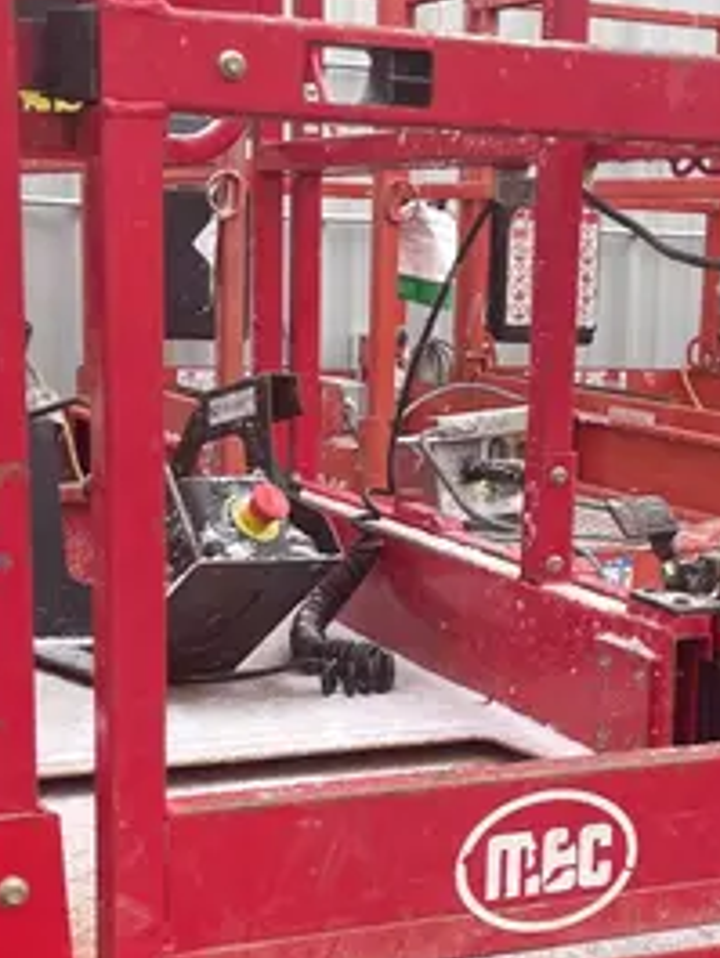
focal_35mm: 72
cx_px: 535
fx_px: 1995
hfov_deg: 20.3
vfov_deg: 26.9
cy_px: 627
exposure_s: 1/275
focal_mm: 4.2
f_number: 1.6
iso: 40
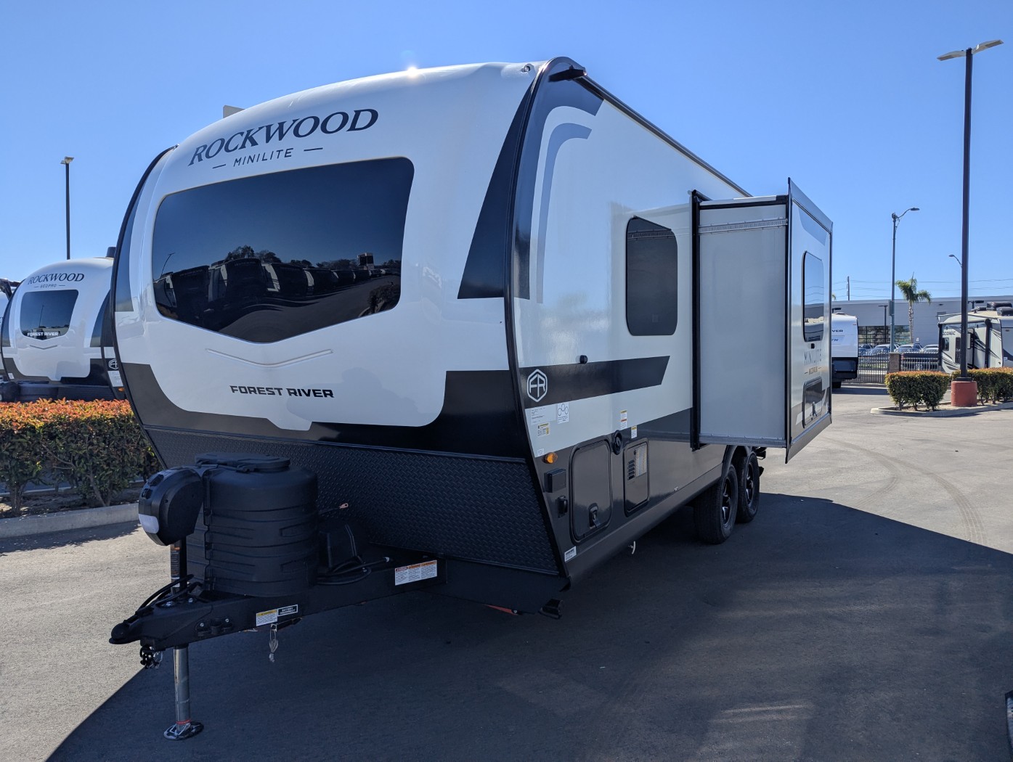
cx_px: 506
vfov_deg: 56.9
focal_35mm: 24
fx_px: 703
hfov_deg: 71.5
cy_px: 381
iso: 44
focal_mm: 6.81
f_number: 1.85
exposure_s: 1/2137
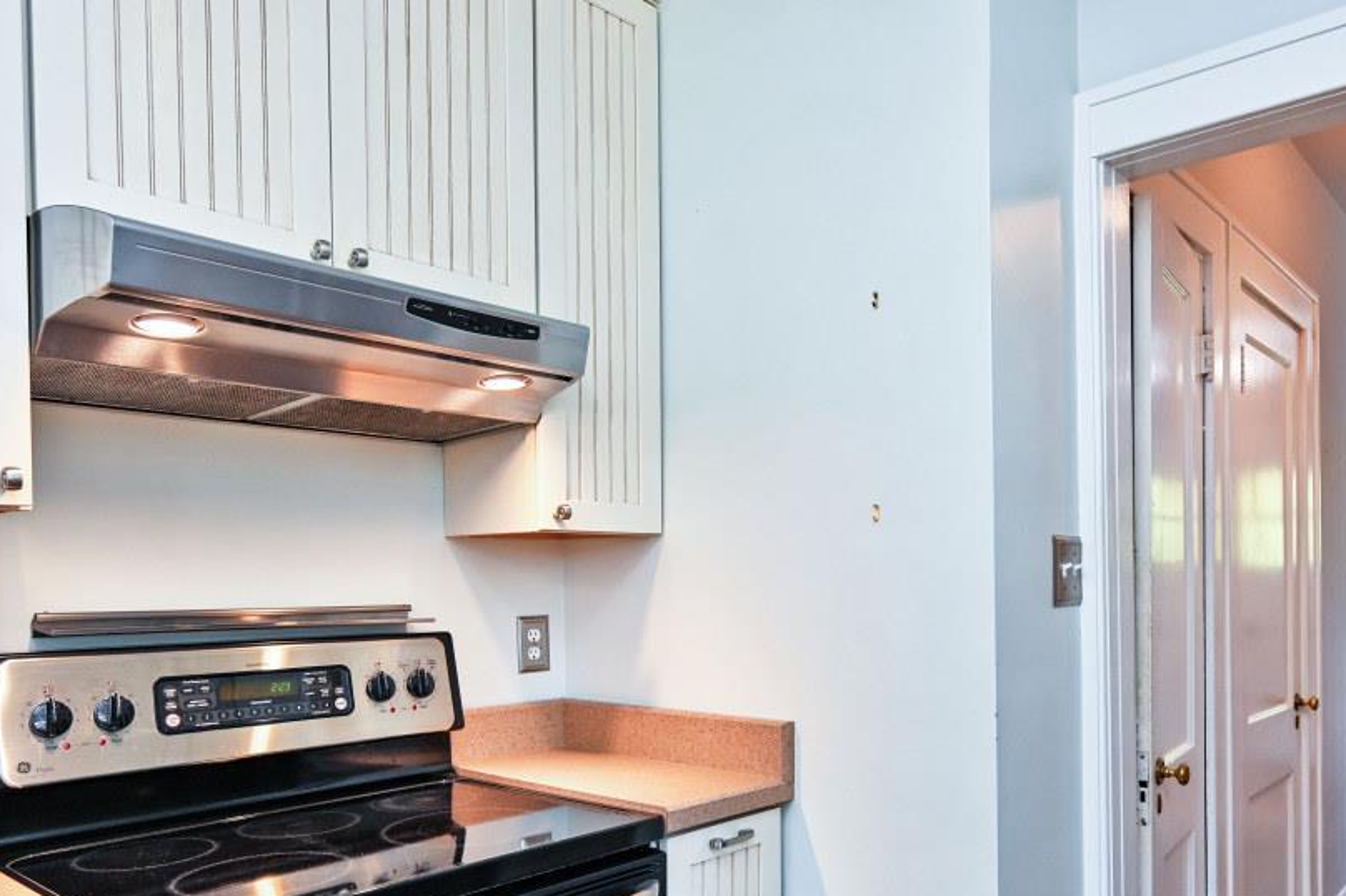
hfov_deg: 69.1
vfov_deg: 48.7
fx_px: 972
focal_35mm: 26
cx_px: 760
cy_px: 593
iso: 360
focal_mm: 14
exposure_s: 1/60
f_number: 4
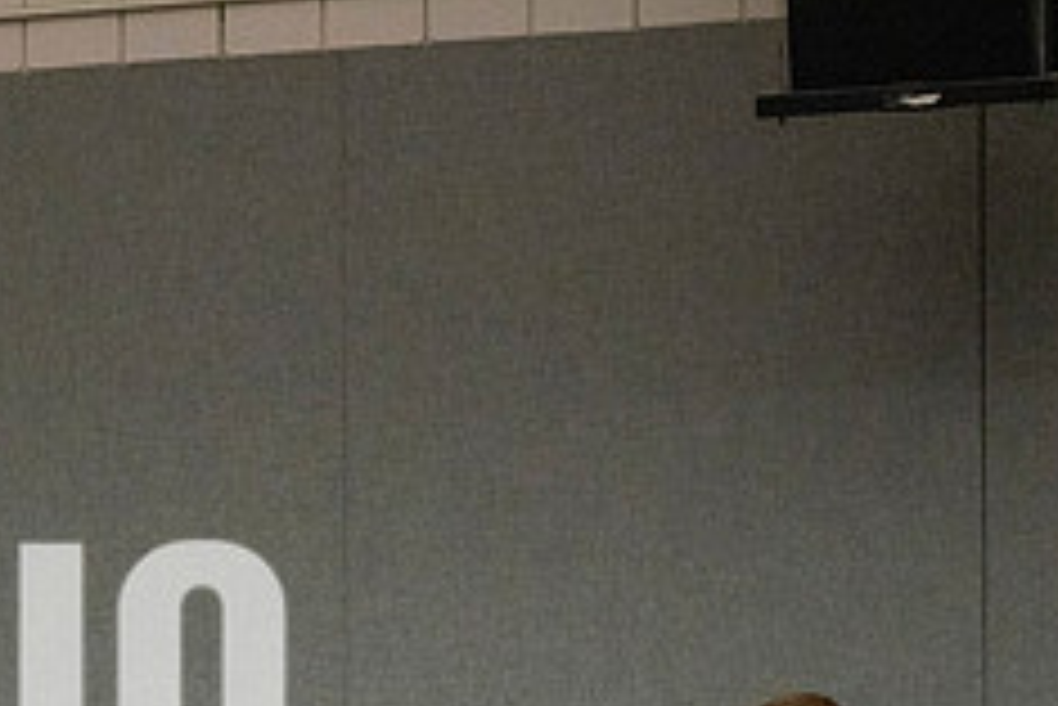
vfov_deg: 7.9
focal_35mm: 173
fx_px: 5087
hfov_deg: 11.7
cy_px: 753
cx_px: -54
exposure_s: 1/500
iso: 10000
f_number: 4
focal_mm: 70
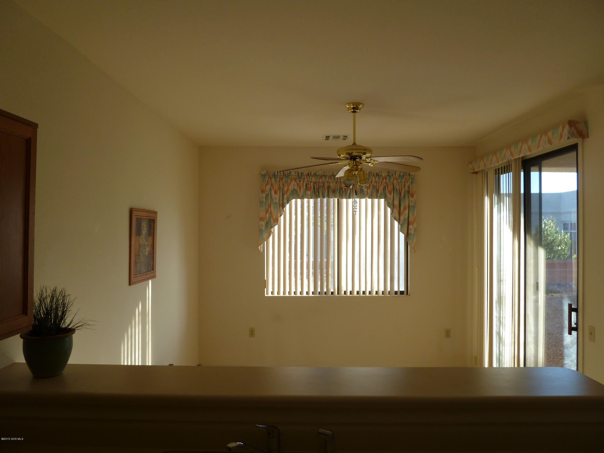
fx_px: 436
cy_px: 226
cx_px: 302
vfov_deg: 54.9
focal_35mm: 25
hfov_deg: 69.4
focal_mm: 4.1
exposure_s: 1/100
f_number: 3.3
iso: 80
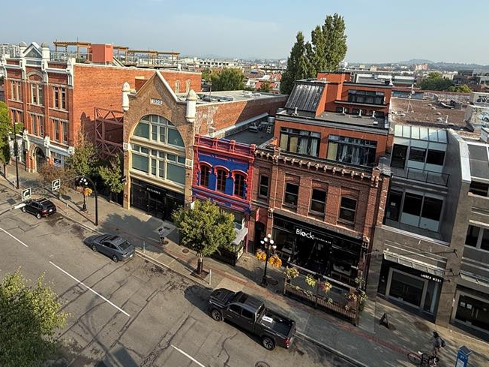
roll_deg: -2.6
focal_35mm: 22
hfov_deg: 75.3
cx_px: 188
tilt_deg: -8.6
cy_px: 108
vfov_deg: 58.9
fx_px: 311
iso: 50
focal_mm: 2.22
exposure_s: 1/1339
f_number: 2.2
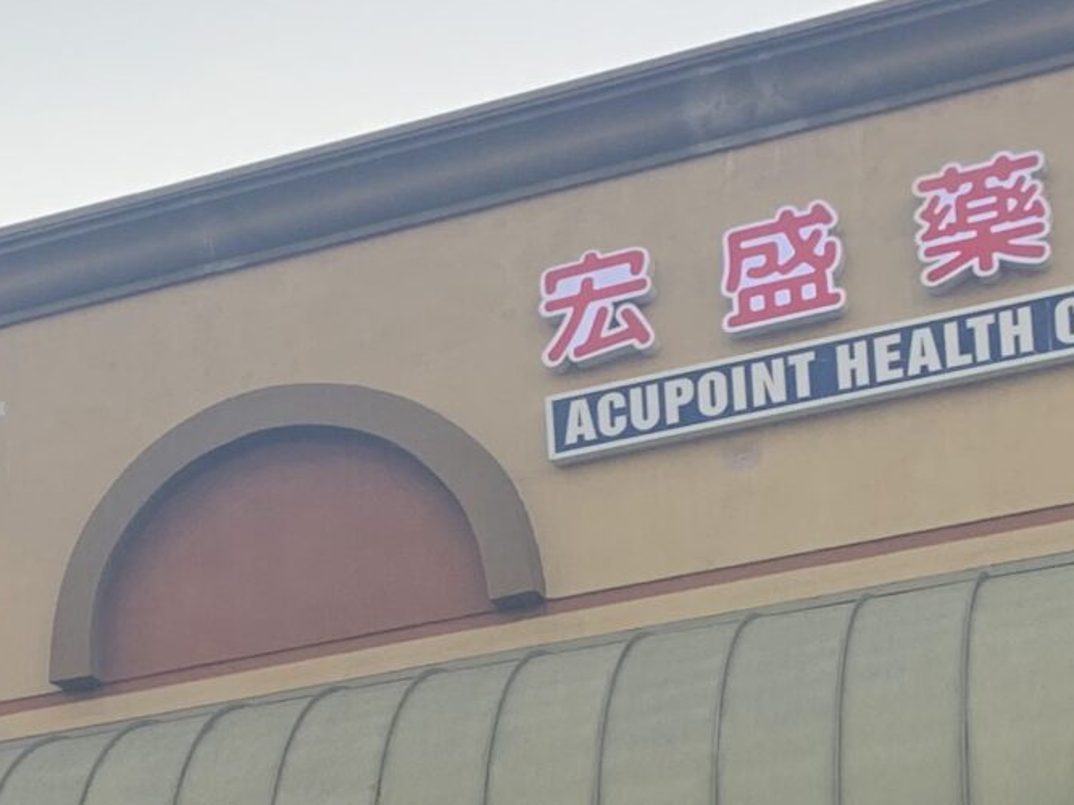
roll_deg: +2.8
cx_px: -274
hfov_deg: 18.4
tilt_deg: +4.9
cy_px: 1279
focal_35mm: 100
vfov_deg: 13.7
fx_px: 3101
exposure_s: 1/121
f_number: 1.8
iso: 40
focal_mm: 4.25
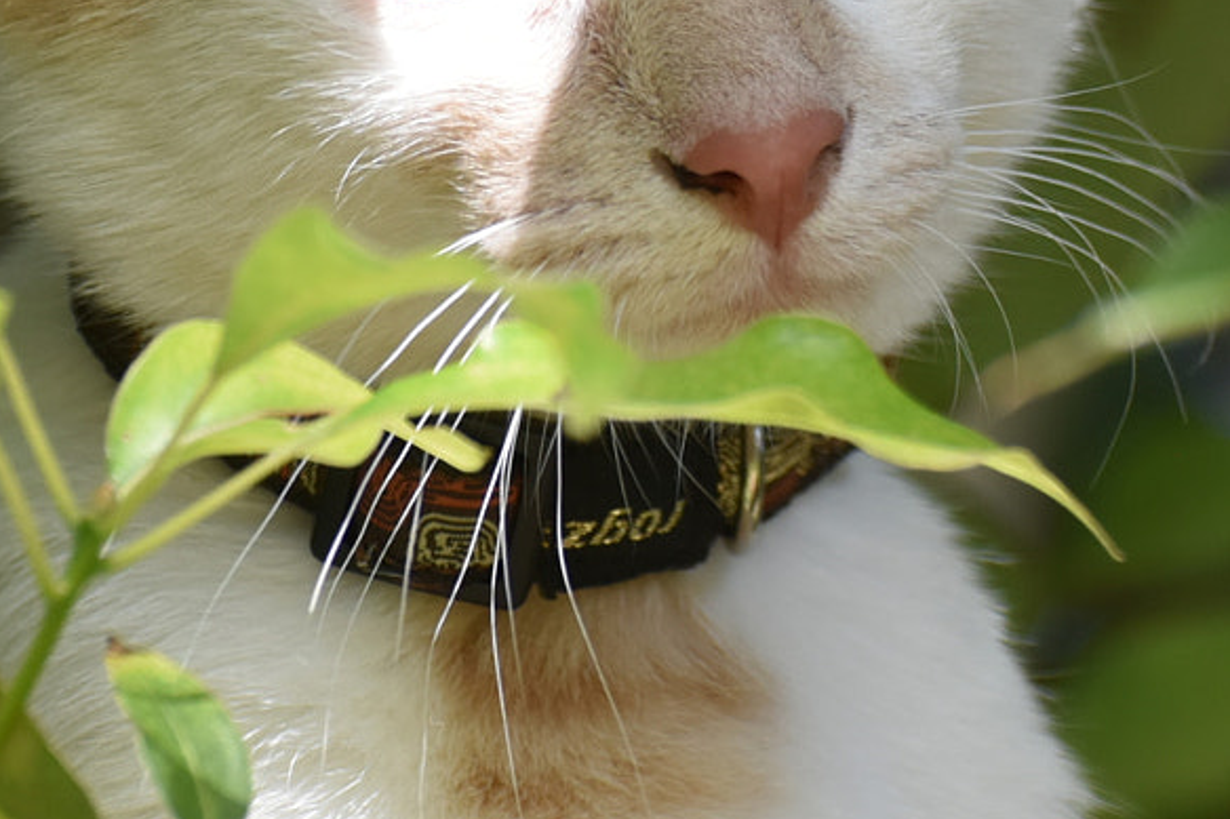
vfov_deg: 2.5
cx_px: 802
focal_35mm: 554
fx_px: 18934
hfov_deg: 3.7
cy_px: -116
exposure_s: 1/180
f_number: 6.7
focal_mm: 135
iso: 400
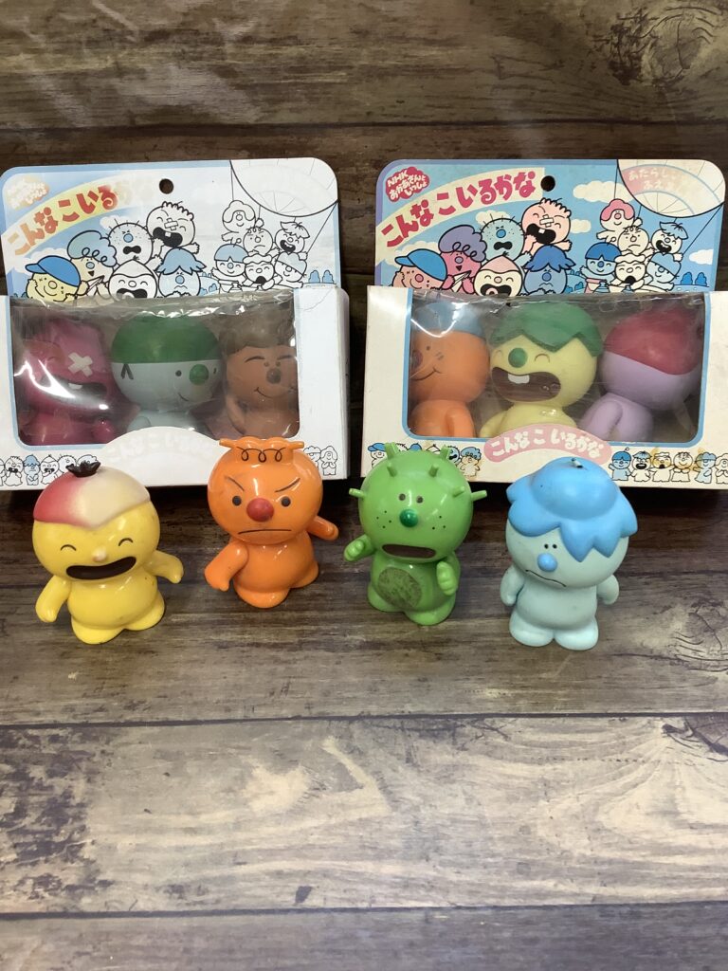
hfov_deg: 45.4
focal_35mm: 31
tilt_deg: -39.2
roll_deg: +1.1
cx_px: 364
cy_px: 486
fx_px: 869
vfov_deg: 58.4
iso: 64
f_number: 2.4
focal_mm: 3.3
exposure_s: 1/60
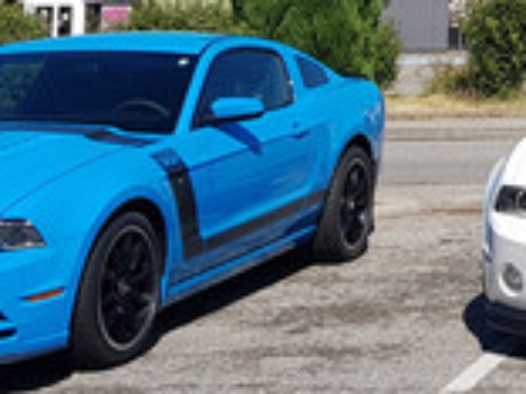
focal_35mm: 107
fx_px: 1626
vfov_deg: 13.1
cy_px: -195
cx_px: 705
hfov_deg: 17.2
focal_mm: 4.2
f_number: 1.7
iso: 40
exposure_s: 1/2400
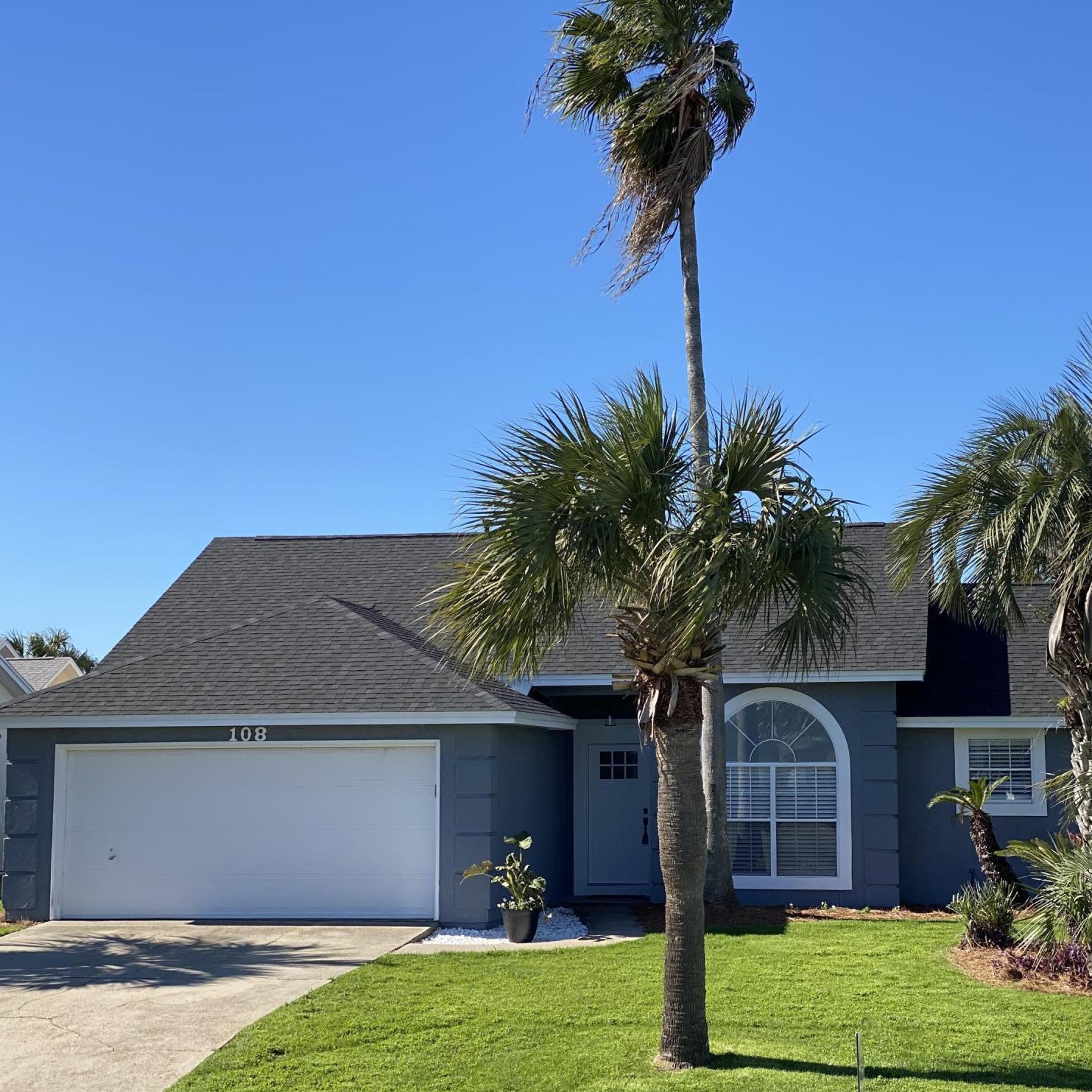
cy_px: 546
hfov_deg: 27.7
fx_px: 2213
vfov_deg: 27.7
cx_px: 624
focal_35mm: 62
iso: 20
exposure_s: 1/1261
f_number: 2
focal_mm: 6
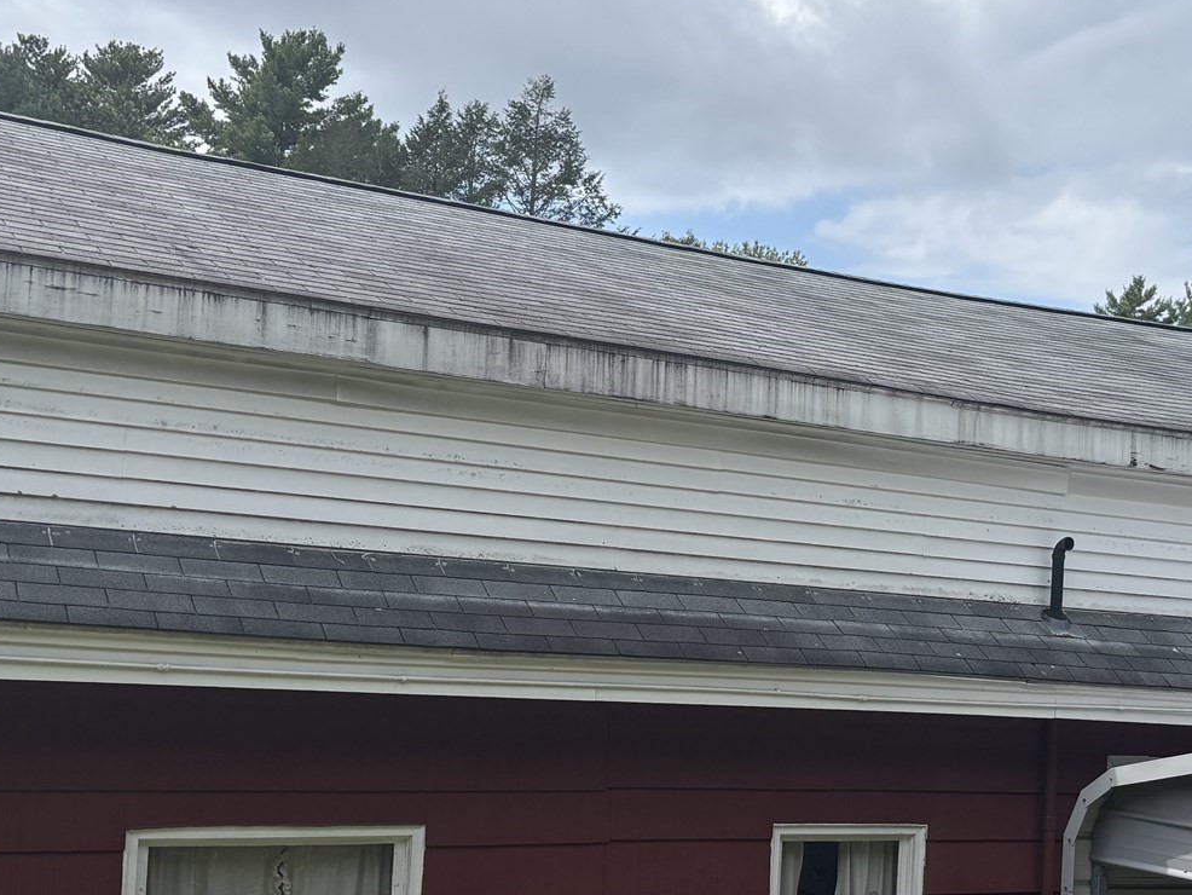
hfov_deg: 35.0
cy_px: 585
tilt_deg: +3.9
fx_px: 1860
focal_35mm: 54
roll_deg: -2.7
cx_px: 854
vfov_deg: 26.9
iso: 50
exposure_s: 1/3534
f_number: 1.6
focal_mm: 5.96
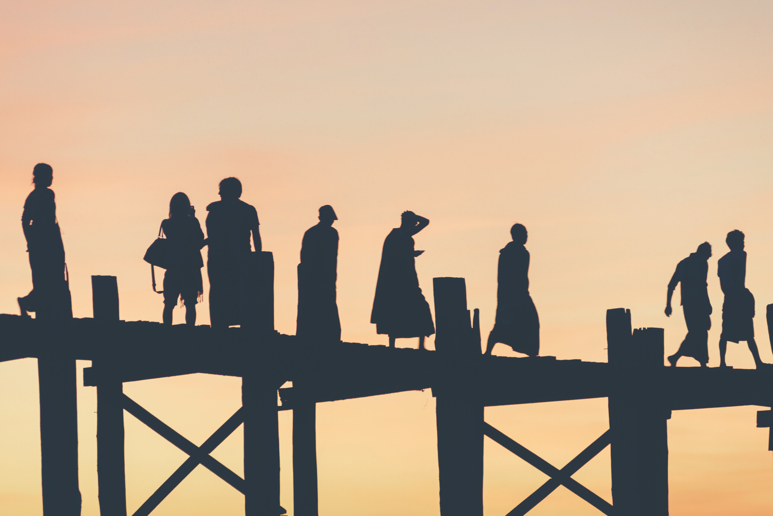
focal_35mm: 200
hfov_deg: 10.3
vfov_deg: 6.9
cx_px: 386
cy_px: 258
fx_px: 4296
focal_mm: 200
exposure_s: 1/100
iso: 100
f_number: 2.8
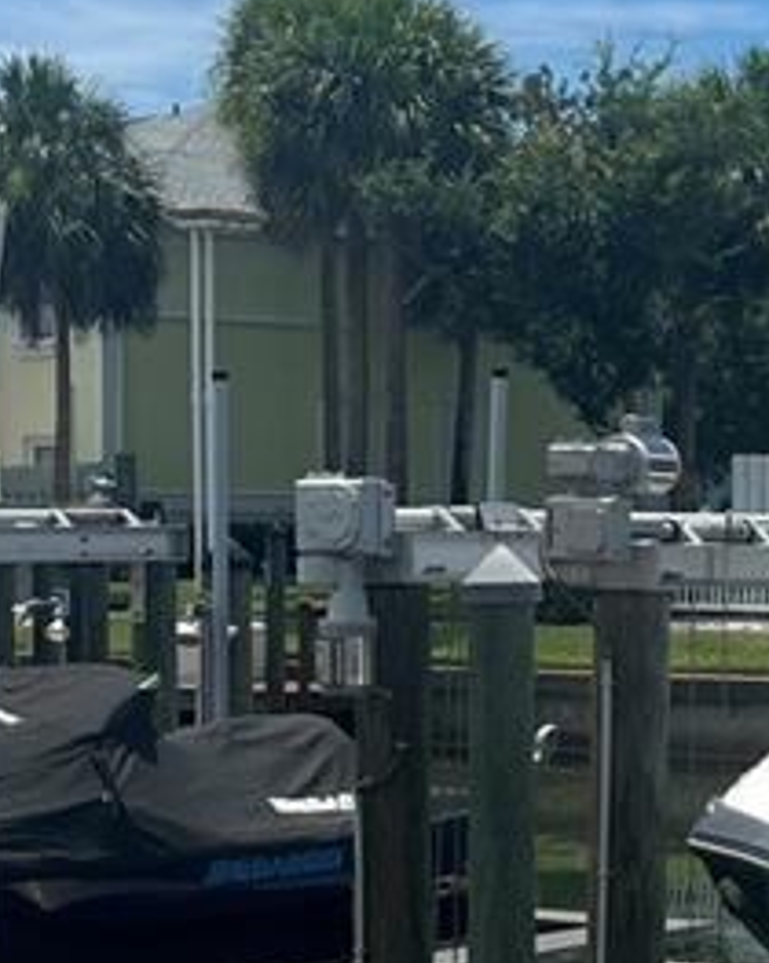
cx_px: 839
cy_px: 655
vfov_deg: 16.5
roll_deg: -0.9
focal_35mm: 116
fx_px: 3304
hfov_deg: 13.0
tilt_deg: -1.5
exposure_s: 1/6579
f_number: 1.5
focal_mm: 5.7
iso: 50
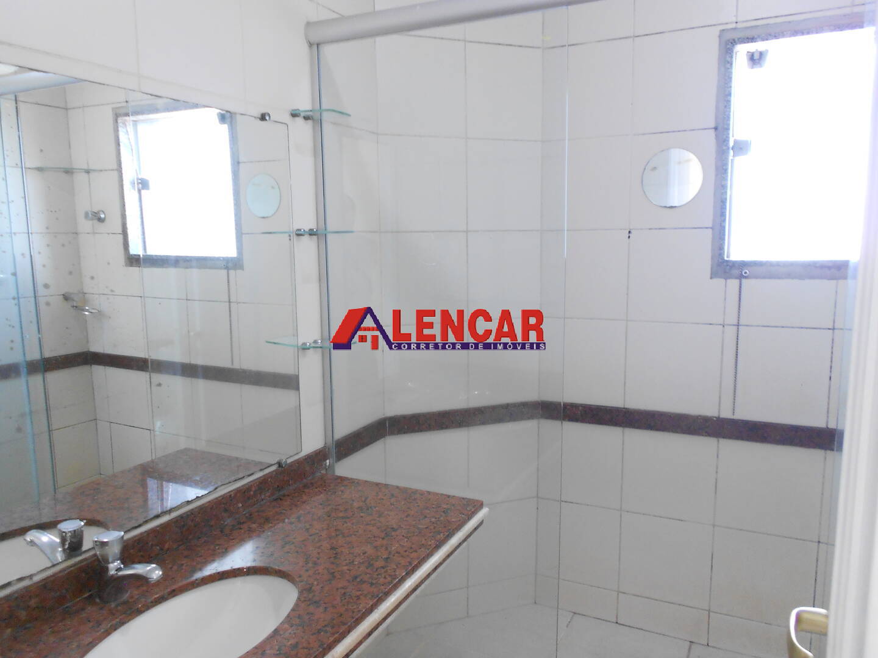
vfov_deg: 53.1
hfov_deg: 67.3
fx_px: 659
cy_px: 329
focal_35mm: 26
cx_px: 439
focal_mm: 4.6
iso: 250
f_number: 3.2
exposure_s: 1/30
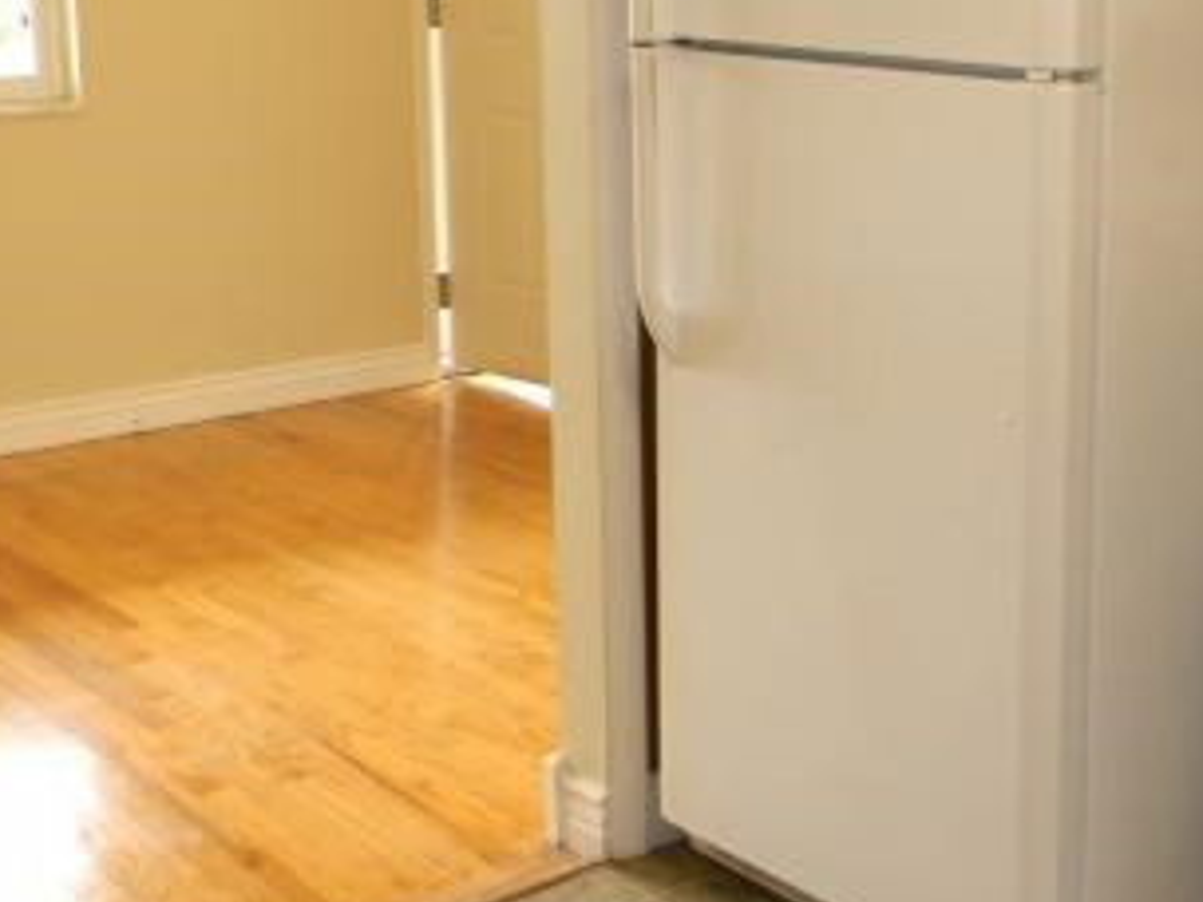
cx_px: 1025
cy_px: 285
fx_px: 2050
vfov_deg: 24.7
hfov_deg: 31.5
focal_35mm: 59
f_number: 3.5
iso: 200
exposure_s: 1/30
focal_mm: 5
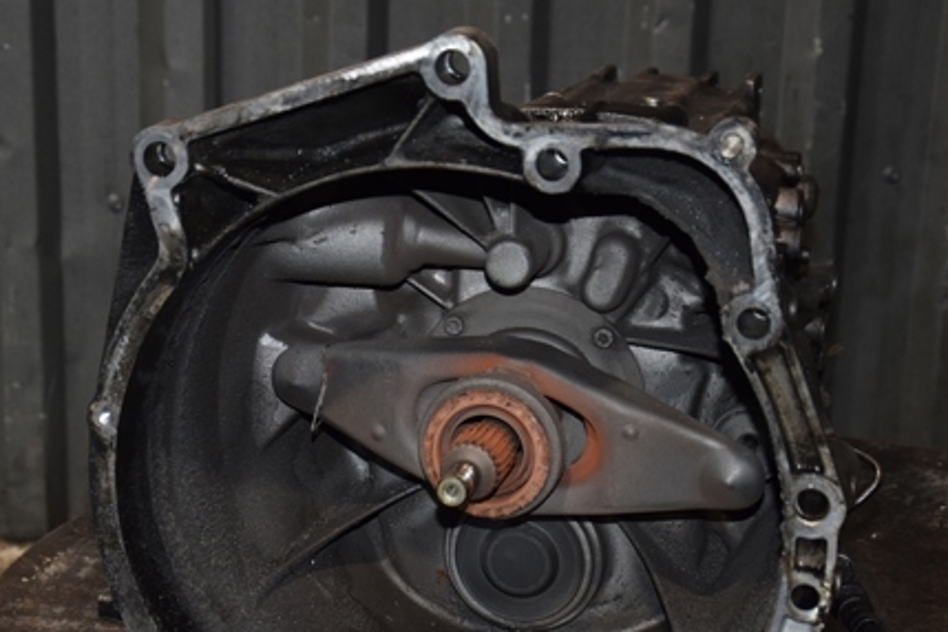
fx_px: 2475
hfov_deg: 21.6
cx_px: 331
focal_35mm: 94
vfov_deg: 14.5
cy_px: 435
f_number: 4.8
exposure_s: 1/60
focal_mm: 42
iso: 800
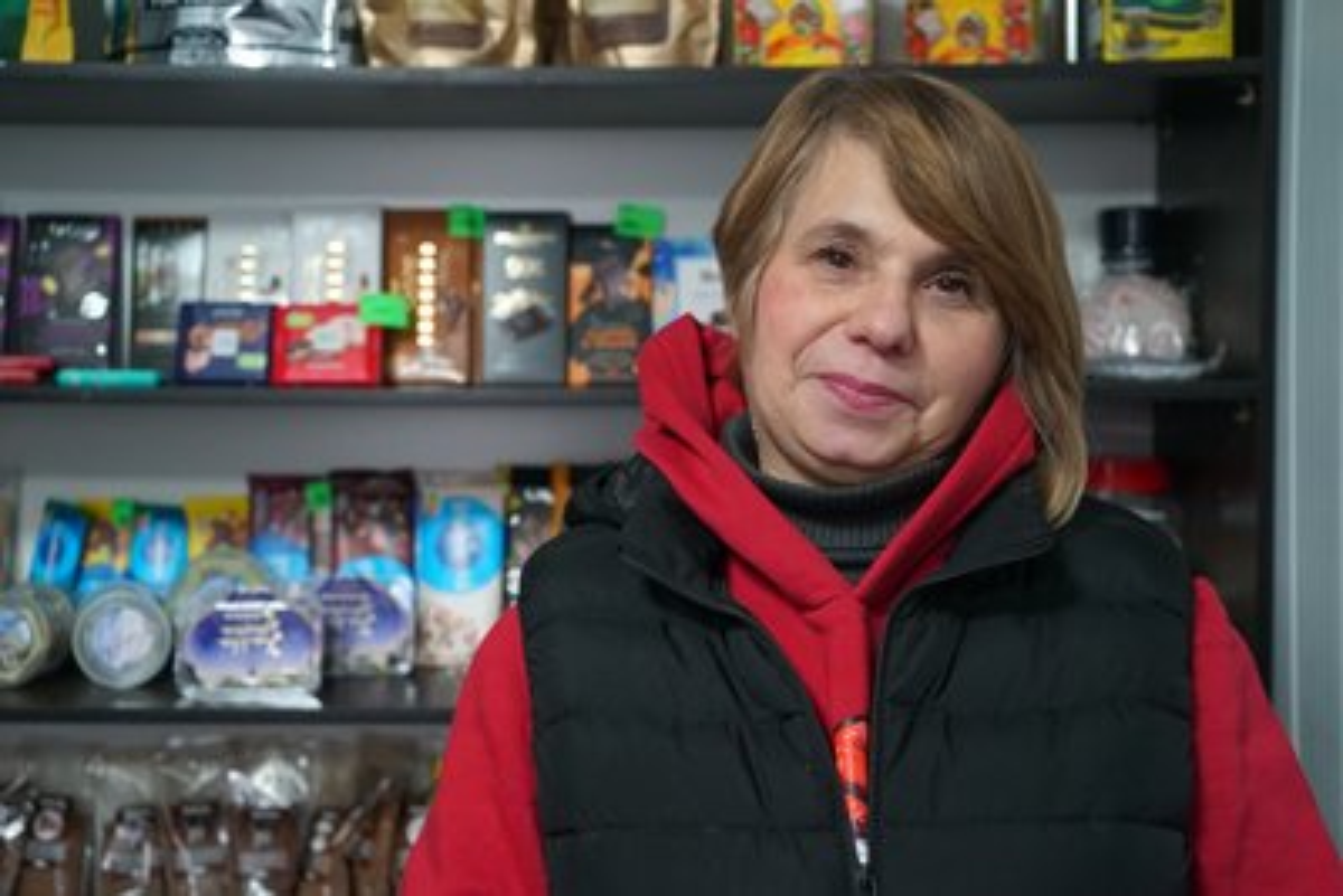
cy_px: 448
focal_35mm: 39
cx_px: 672
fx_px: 1455
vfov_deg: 34.2
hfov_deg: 49.5
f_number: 4
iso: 5000
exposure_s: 1/160
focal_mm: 39
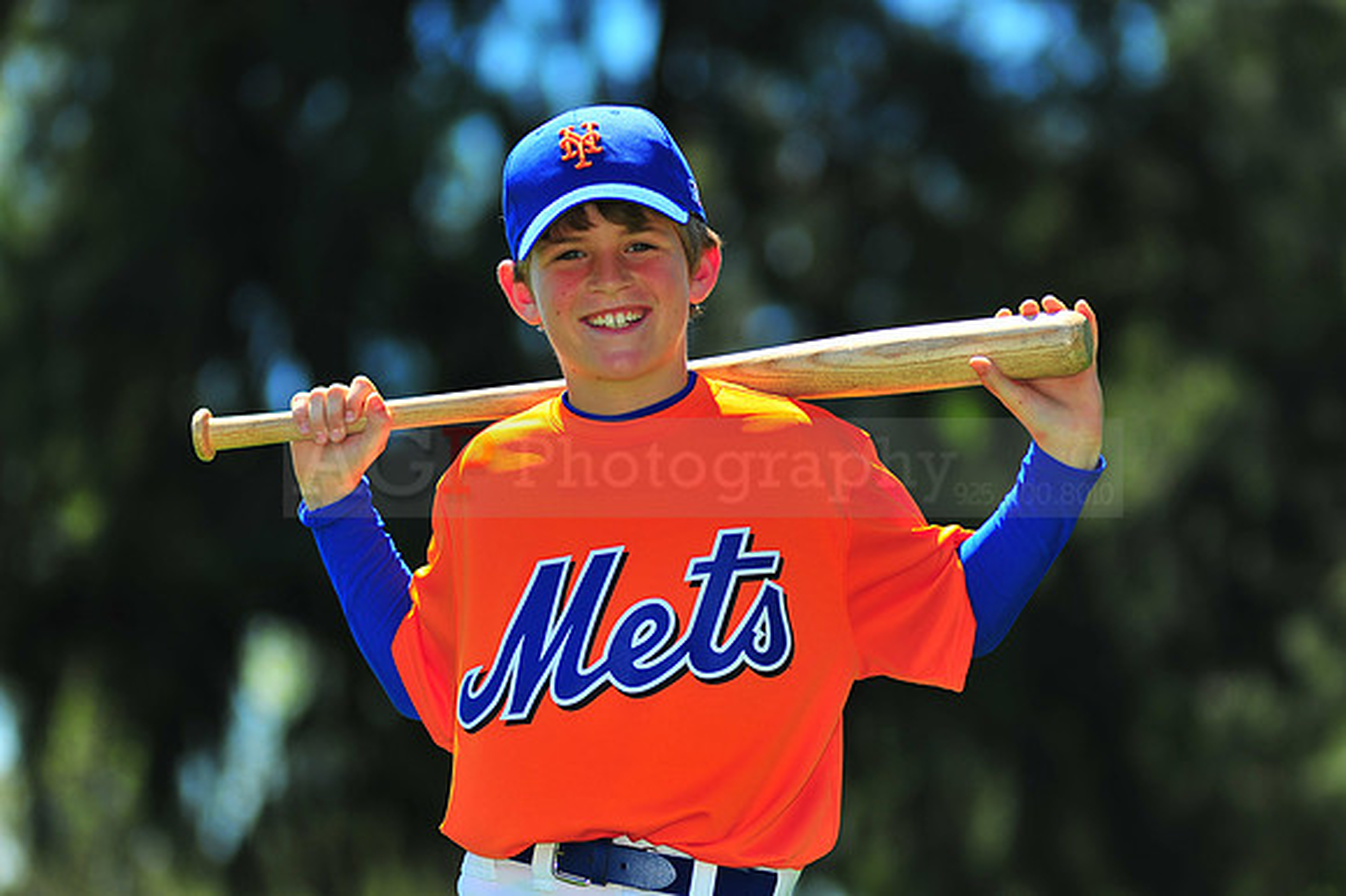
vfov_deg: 7.6
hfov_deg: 11.4
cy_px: 448
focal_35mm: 180
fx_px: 6726
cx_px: 673
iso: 200
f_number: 4
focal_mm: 180
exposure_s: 1/1250
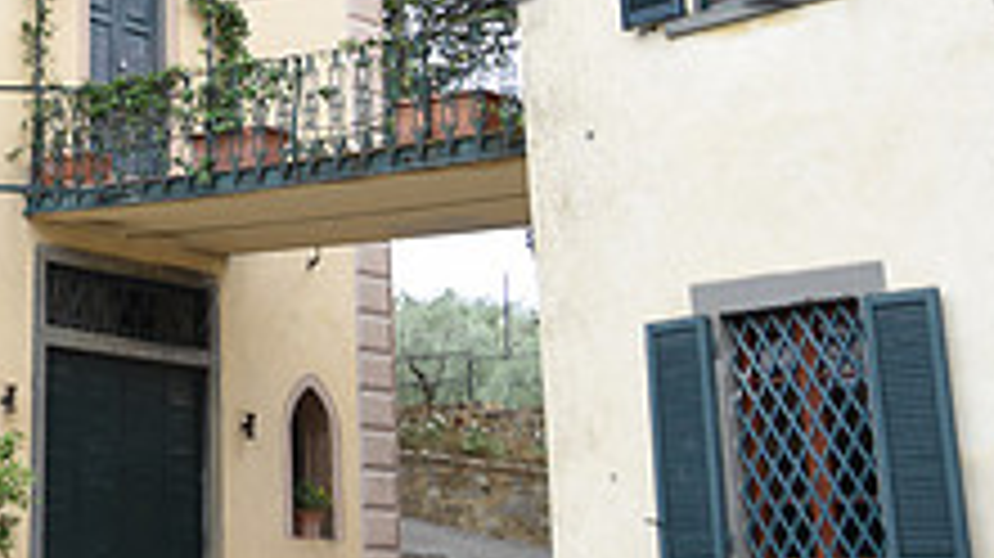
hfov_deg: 25.4
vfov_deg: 15.1
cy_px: -101
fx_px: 2028
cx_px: -117
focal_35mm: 77
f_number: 3.5
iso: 64
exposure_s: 1/160
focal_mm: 28
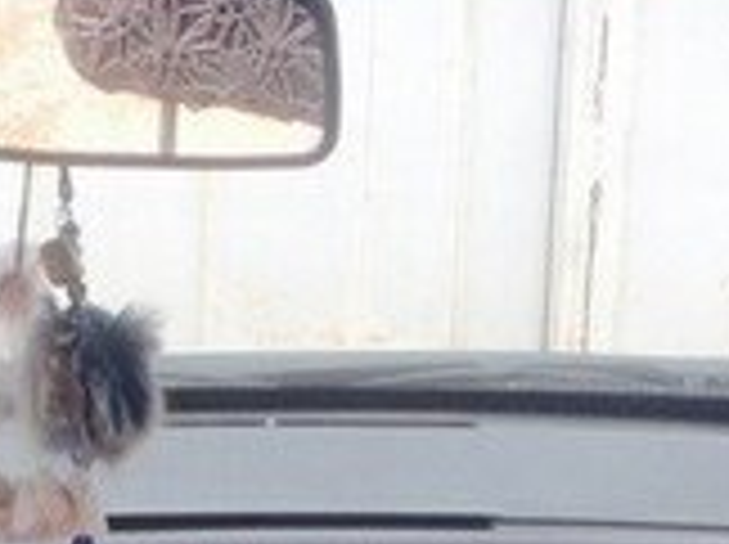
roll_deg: -0.6
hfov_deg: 13.8
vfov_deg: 10.1
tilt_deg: -22.3
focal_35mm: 143
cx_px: 225
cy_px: 704
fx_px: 3007
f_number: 2.4
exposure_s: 1/139
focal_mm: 4.28
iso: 50
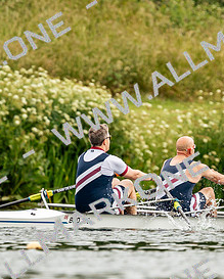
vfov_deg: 1.1
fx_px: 14834
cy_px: 149
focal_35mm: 1793
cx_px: 178
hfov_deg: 0.9
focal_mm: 600
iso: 500
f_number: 6.3
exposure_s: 1/2000
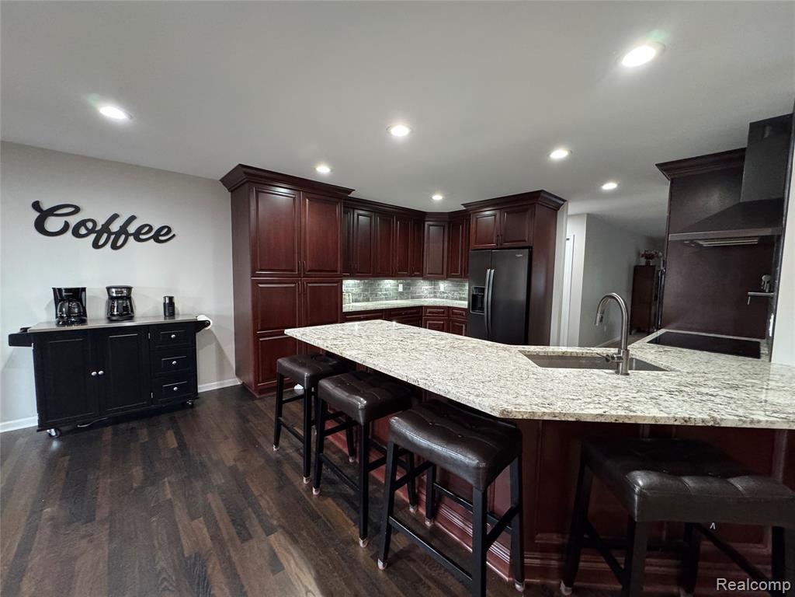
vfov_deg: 85.7
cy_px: 298
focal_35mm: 14
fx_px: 322
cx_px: 398
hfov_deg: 102.1
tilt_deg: -5.4
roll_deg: -2.4
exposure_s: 1/60
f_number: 2.2
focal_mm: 2.22
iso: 500
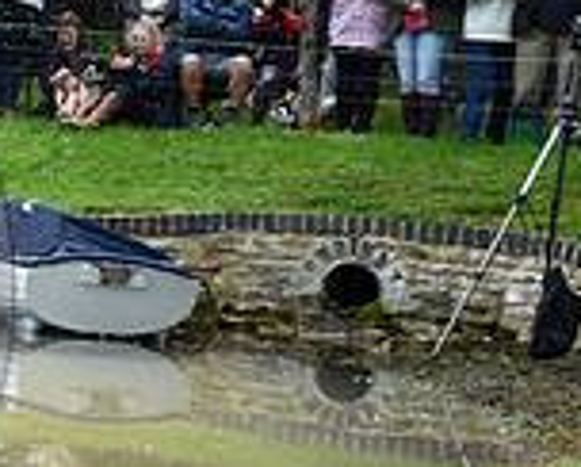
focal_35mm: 157
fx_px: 2703
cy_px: 234
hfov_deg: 11.6
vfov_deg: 9.9
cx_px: -382
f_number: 4.2
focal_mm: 44
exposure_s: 1/1250
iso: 800
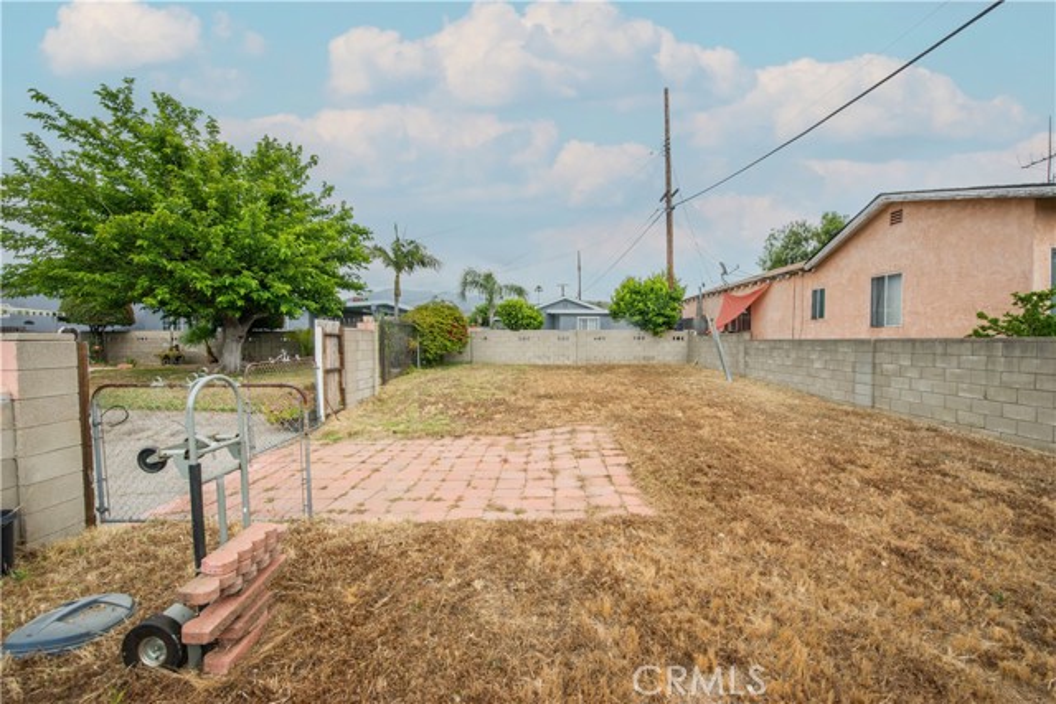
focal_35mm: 14
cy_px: 352
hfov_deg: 104.2
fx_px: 411
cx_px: 528
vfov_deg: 81.2
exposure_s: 1/500
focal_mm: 14
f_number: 9
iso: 400
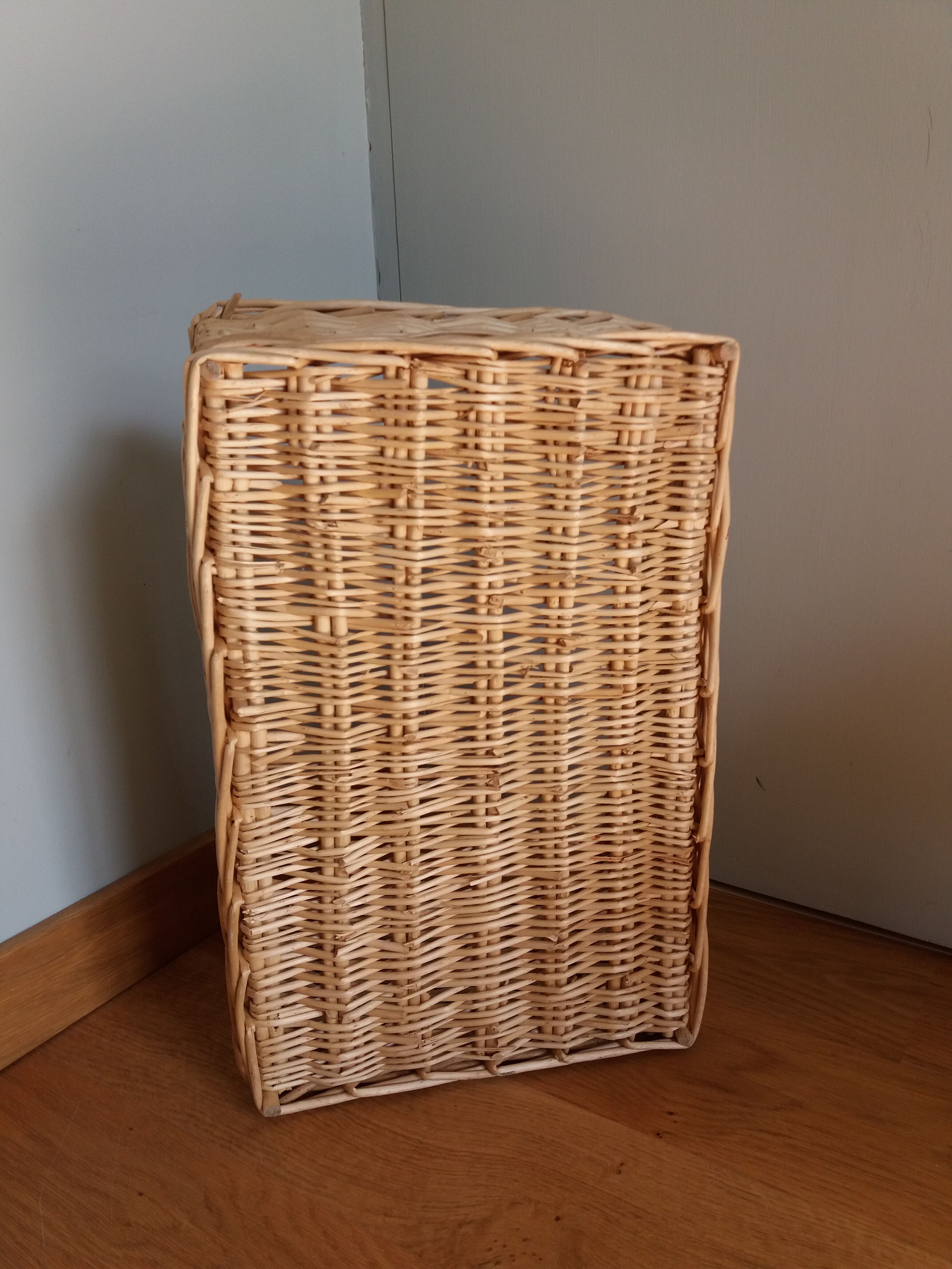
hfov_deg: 49.7
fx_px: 1027
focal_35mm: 28
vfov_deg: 63.4
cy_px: 634
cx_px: 476
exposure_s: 1/129
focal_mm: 3.7
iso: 64
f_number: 1.9
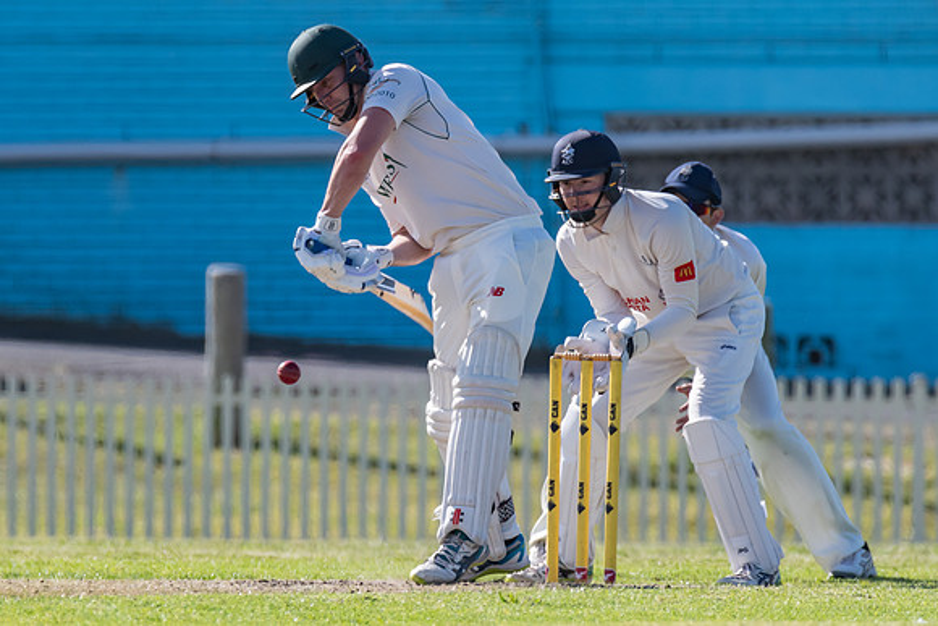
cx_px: 391
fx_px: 29149
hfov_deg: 1.8
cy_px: 256
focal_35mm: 1119
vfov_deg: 1.2
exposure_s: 1/1600
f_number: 7.1
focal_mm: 600
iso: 640
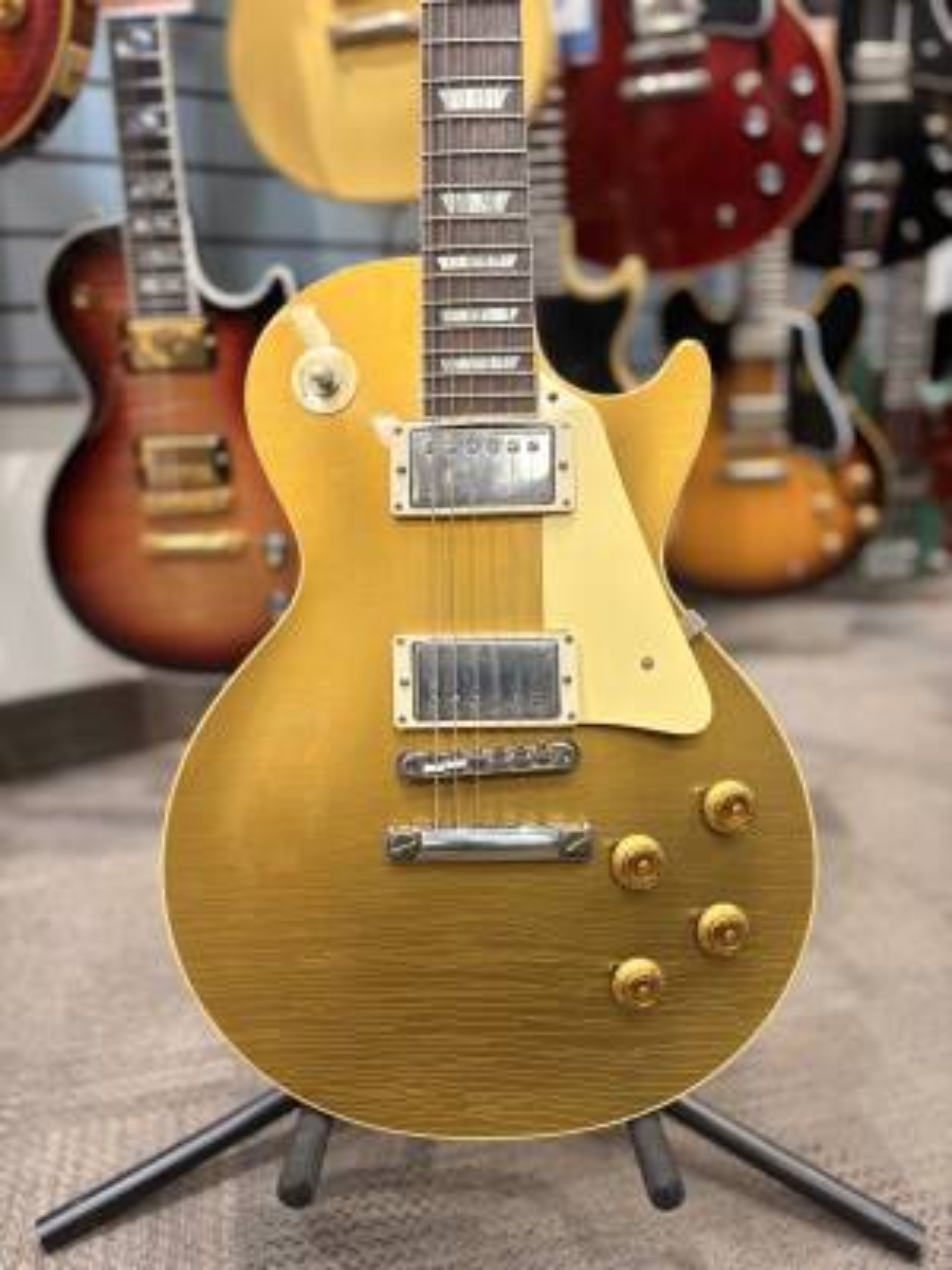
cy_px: 635
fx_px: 953
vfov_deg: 67.3
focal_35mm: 26
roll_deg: +1.8
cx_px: 476
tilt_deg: -16.5
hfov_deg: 53.1
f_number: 1.6
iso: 125
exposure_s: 1/60
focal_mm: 5.96
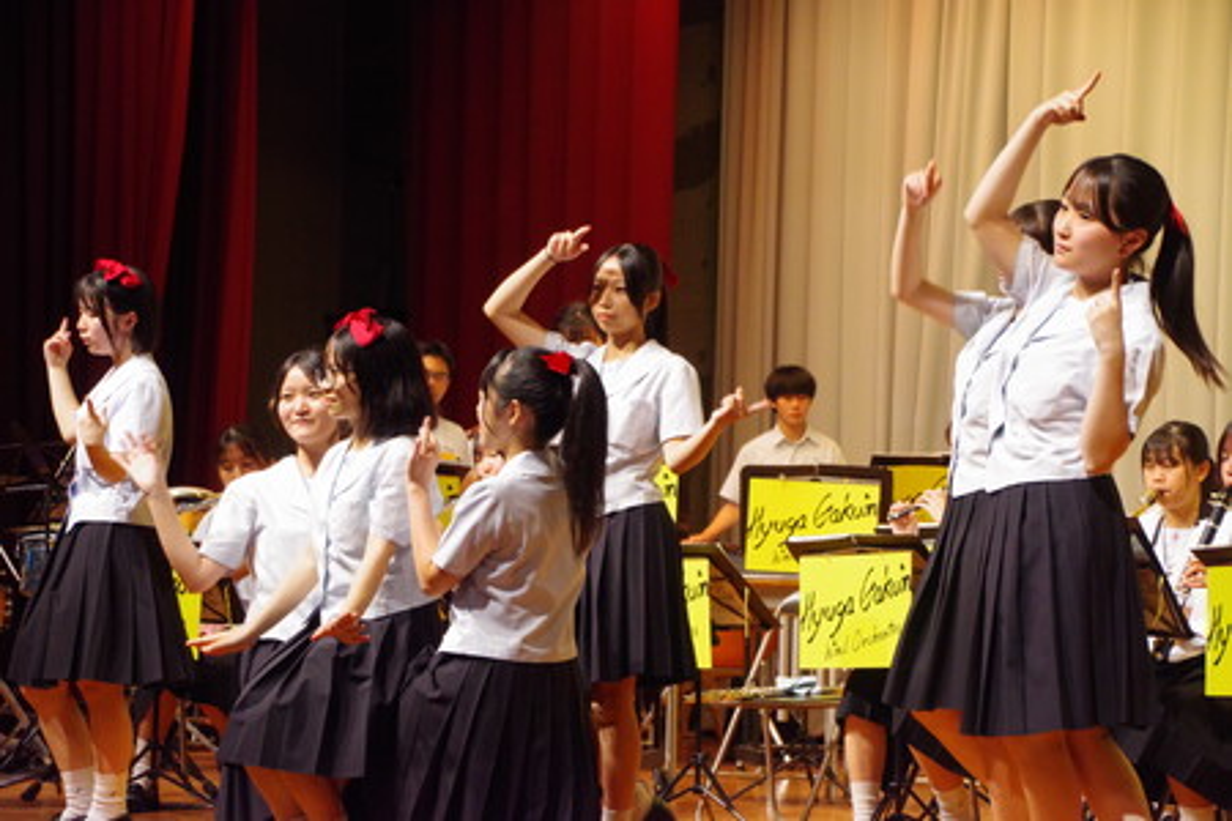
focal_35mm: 112
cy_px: 410
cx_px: 616
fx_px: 3850
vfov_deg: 12.2
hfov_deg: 18.2
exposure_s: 1/125
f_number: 5.6
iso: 6400
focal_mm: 75
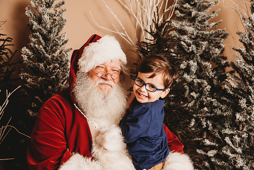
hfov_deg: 41.1
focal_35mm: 48
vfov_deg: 28.1
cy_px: 85
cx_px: 127
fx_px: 339
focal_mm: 48
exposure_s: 1/160
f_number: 4
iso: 100
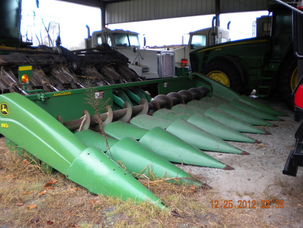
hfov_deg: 52.6
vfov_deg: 40.7
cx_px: 152
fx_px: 306
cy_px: 114
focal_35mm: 35
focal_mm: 6.3
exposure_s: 1/58.3
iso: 306
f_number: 3.1
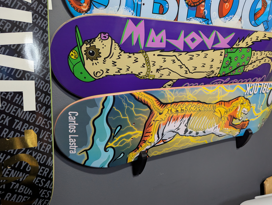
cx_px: 136
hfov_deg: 69.3
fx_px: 197
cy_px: 103
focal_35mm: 25
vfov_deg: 55.0
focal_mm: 6.81
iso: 439
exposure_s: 1/40
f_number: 1.85
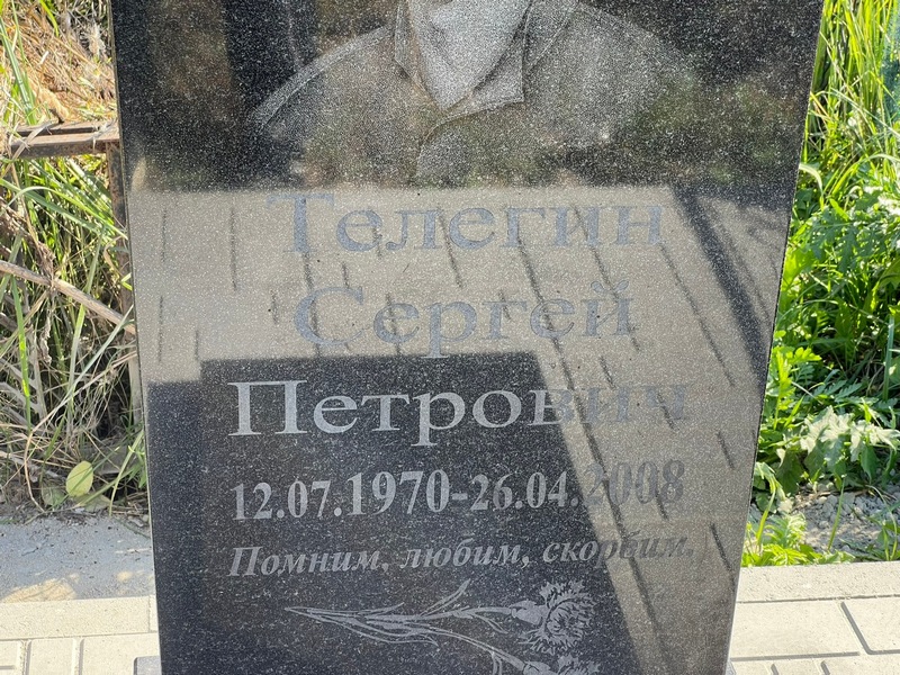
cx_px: 450
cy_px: 338
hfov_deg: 25.3
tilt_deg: -27.0
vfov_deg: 19.1
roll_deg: -1.8
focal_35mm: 77
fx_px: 2002
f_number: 2.8
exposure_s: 1/99
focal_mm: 9
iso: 32
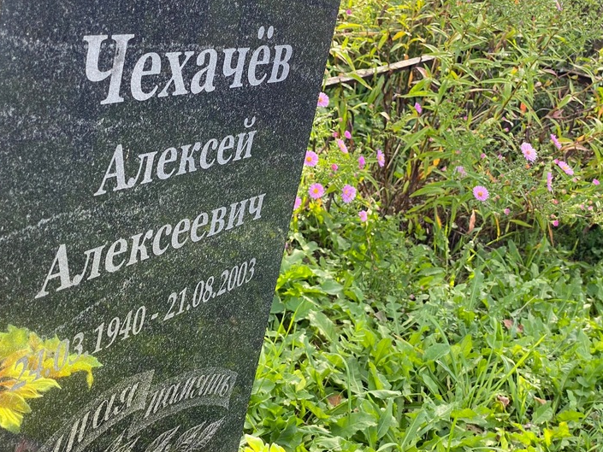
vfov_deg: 24.8
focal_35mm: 59
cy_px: 198
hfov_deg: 32.7
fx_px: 1028
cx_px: 275
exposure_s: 1/193
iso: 20
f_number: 2
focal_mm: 6
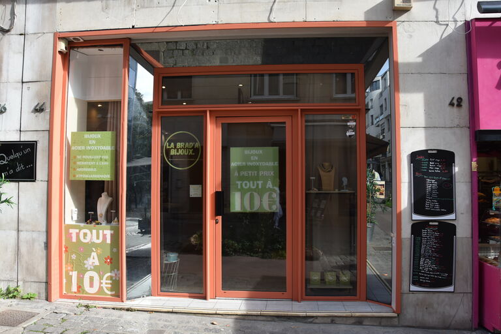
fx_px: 376
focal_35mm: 27
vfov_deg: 47.9
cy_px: 167
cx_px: 250
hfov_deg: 67.4
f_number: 8
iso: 720
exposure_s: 1/500
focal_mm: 18
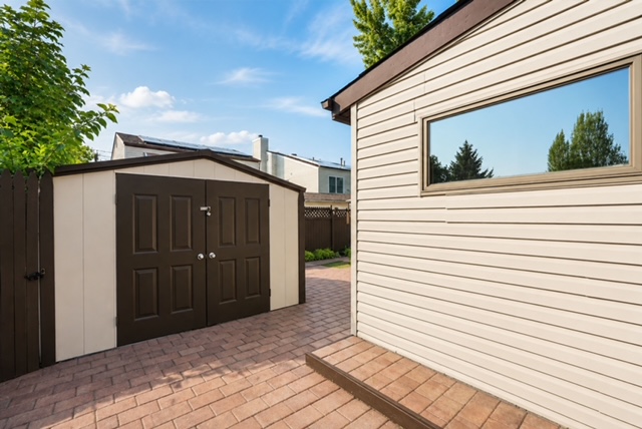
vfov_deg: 72.2
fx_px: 295
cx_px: 321
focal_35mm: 16
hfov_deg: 94.9
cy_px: 214
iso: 100
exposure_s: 1/125
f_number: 9
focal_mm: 16.5
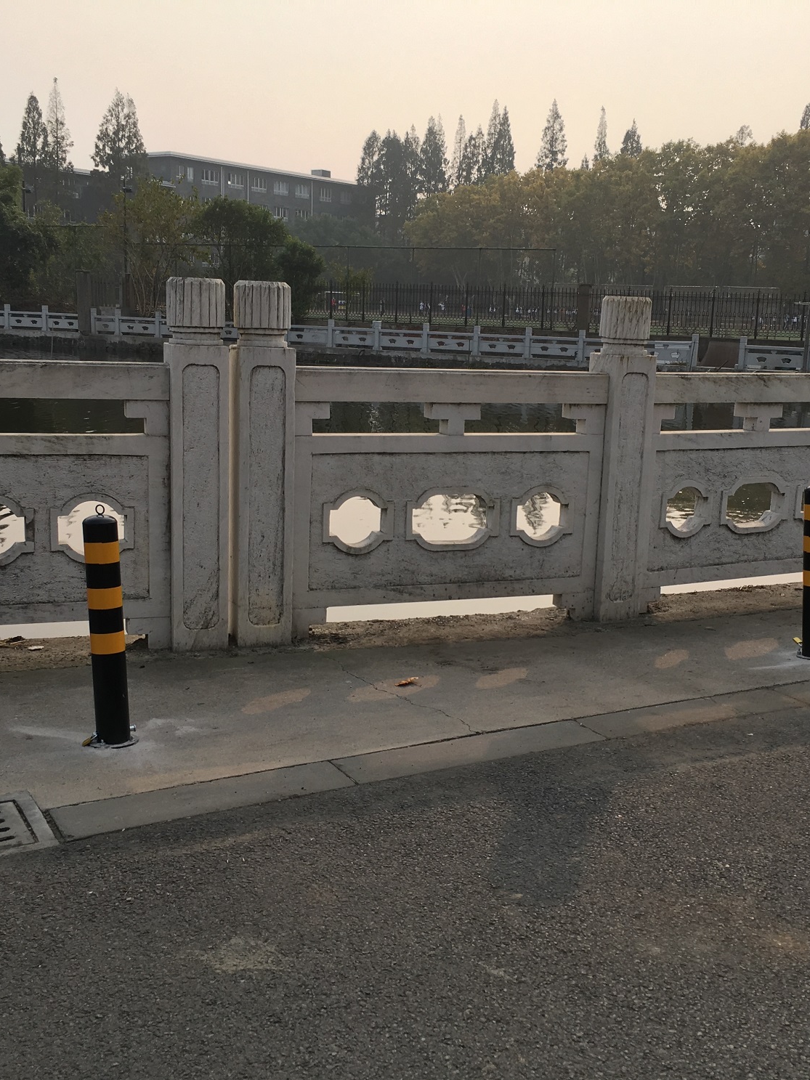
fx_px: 1217
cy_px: 543
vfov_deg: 47.9
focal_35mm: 39
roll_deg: -3.5
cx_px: 446
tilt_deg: -10.5
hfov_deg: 36.8
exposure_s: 1/1115
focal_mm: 4.15
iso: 25
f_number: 2.2
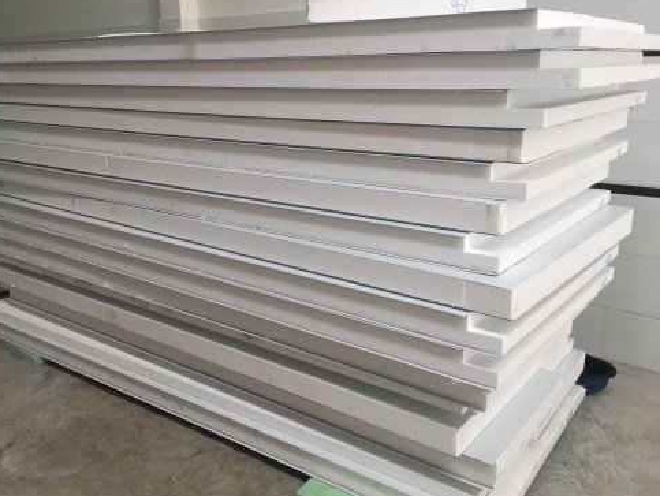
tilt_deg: -13.8
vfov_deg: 44.2
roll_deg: +0.9
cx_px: 303
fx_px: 611
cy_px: 243
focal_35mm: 32
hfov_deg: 56.7
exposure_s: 1/100
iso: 32
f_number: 2.2
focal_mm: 4.15
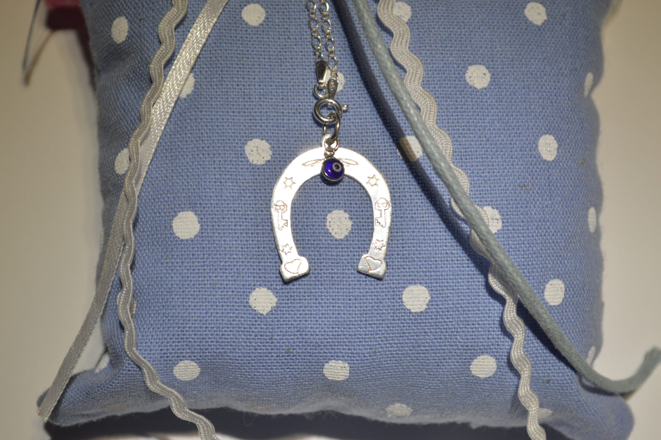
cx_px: 330
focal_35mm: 82
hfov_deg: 24.6
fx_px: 1513
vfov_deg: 16.5
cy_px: 220
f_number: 6.3
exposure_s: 1/160
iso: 280
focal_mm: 55
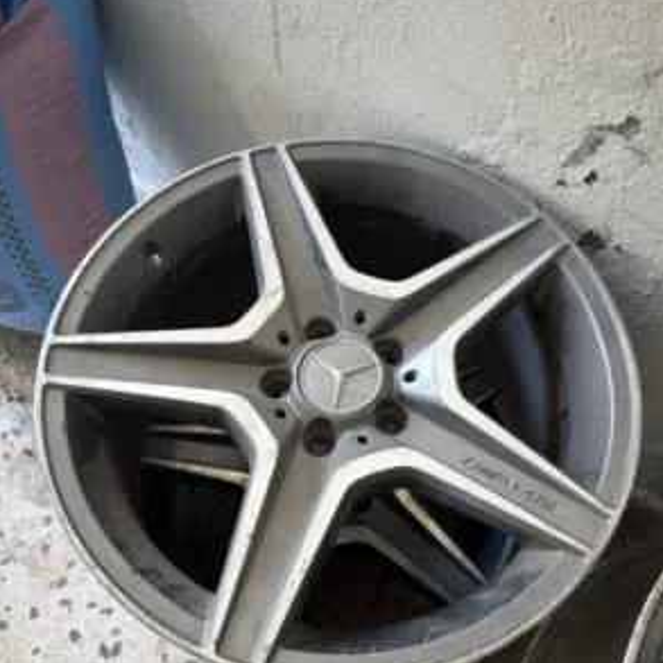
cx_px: 335
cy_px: 403
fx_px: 628
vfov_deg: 55.2
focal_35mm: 29
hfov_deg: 55.6
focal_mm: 6.76
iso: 160
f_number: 1.78
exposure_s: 1/60
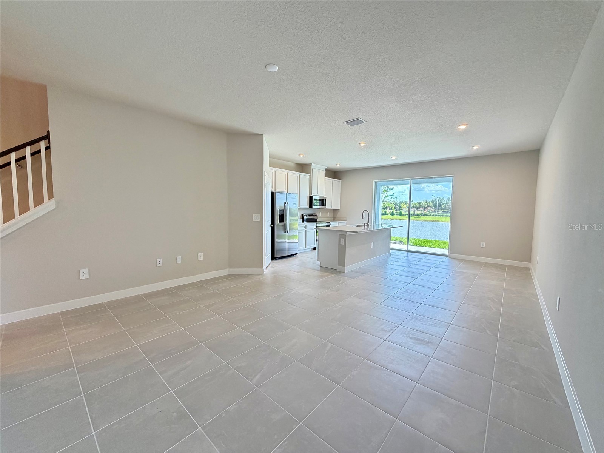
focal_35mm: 14
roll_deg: -0.5
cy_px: 226
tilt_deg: -4.7
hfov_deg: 102.1
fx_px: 244
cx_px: 302
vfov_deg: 85.7
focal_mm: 2.22
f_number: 2.2
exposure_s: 1/120
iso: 250
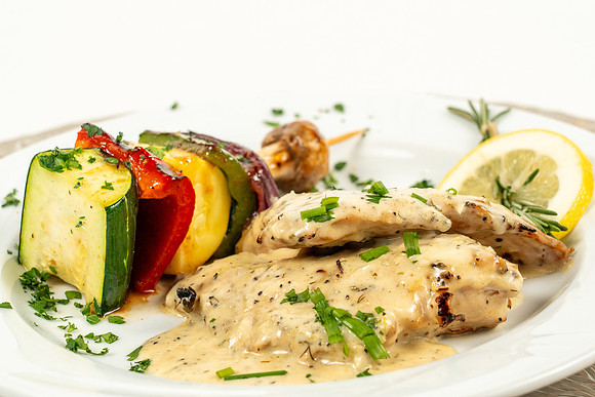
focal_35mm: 111
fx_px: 1832
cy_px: 188
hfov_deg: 18.4
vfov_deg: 12.4
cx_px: 314
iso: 800
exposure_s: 1/200
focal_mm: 105
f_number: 11
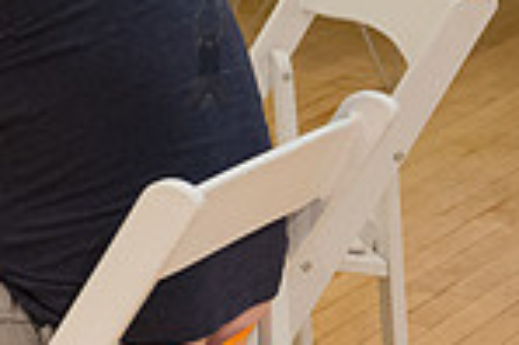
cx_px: -467
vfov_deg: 9.2
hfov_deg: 12.5
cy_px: 47
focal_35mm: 148
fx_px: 2131
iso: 2500
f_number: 4
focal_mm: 38
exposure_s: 1/160
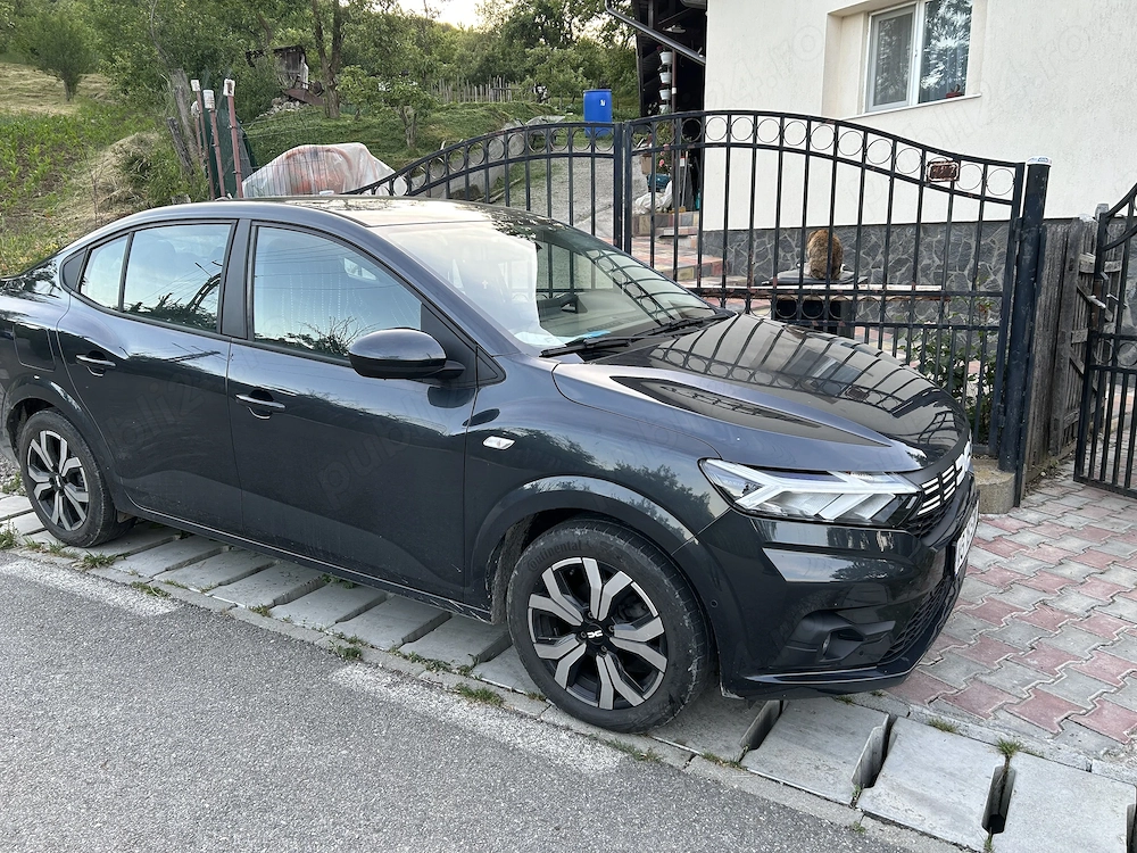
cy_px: 426
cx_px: 568
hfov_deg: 67.3
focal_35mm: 26
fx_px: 854
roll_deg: +1.5
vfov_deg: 53.1
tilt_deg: -12.0
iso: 80
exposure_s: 1/121
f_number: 1.5
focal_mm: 5.7
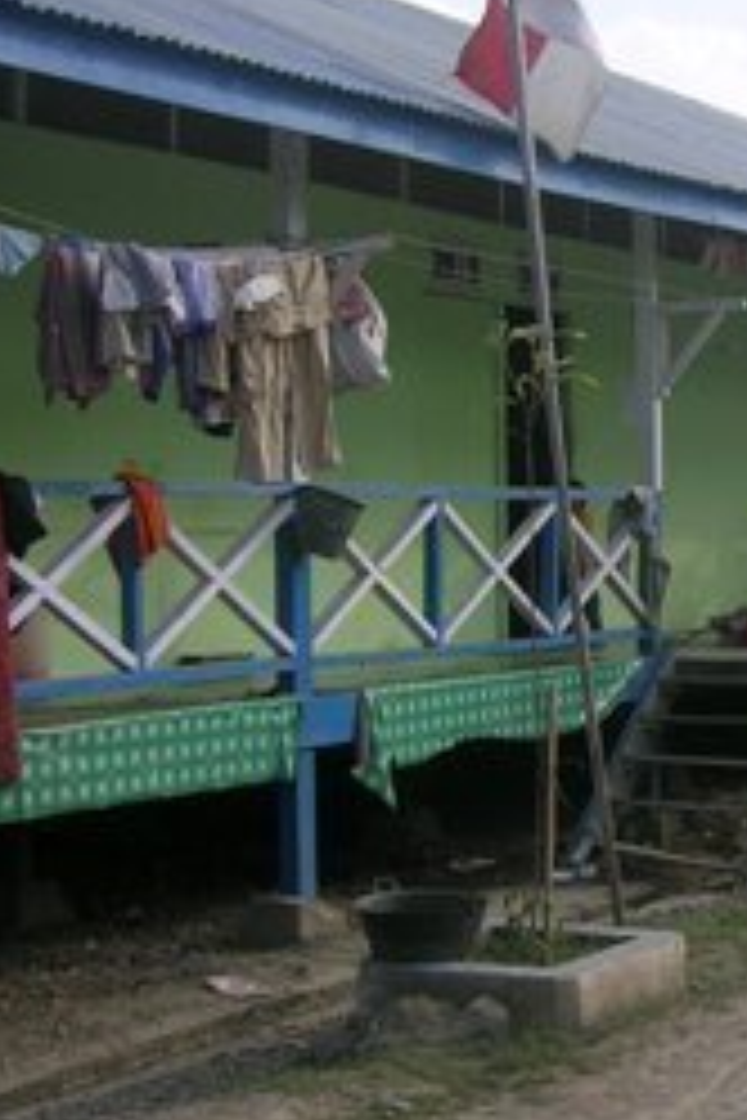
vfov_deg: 27.7
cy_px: 569
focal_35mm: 73
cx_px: 792
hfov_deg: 18.1
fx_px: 2272
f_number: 4.8
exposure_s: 1/276
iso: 50
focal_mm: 5.4
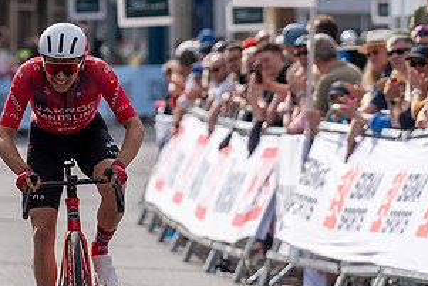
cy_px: 46
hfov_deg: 3.4
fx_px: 7279
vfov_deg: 2.2
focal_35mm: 612
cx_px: 67
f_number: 4
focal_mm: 182
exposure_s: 1/1000
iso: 125
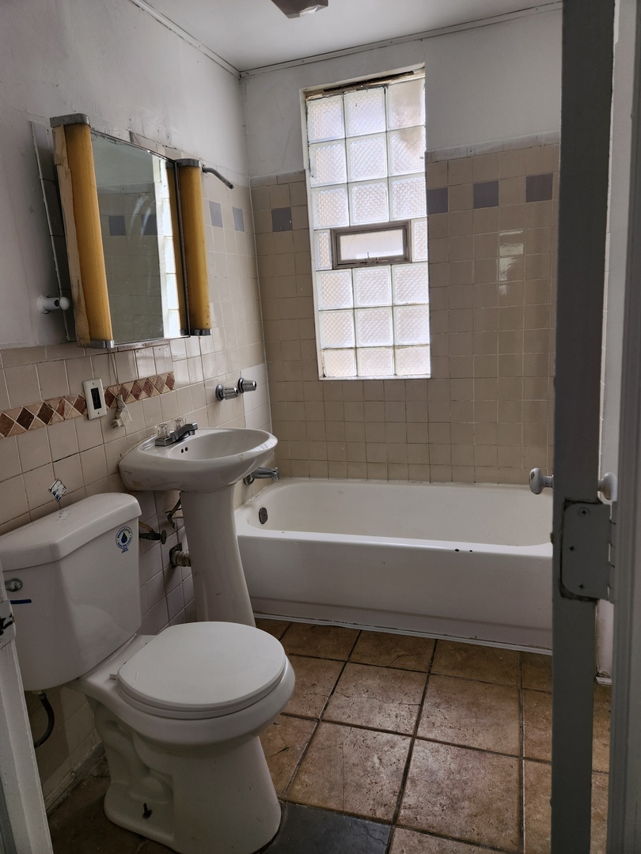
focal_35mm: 23
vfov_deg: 73.9
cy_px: 427
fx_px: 568
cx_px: 320
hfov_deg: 58.9
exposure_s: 1/180
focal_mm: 5.4
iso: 40
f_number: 1.8
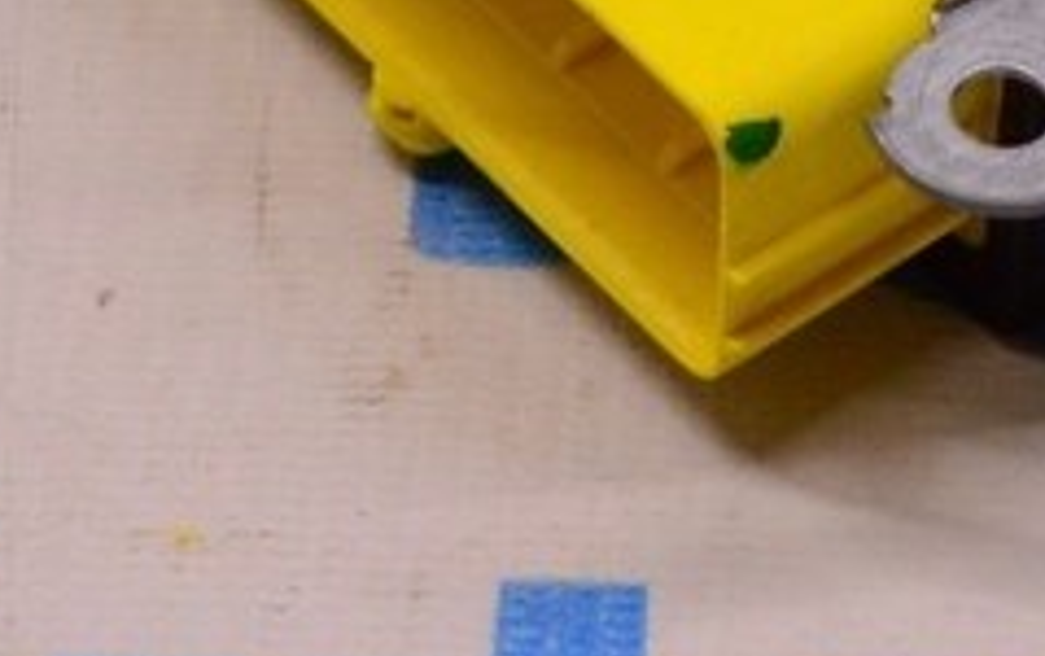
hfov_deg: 10.6
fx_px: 5589
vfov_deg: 6.7
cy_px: -129
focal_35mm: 196
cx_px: 979
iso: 1600
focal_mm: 30
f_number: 4.2
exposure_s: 1/400
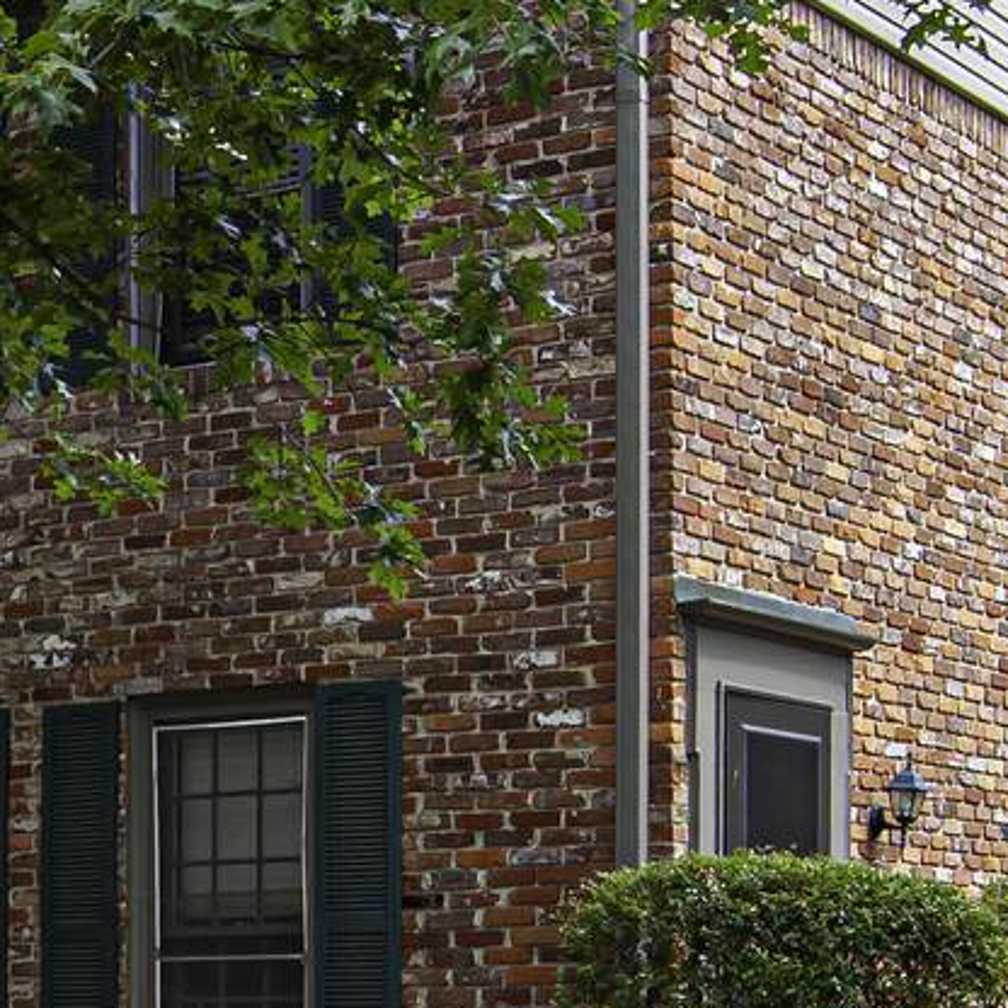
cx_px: -44
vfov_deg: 17.0
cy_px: 638
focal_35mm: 102
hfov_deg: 16.6
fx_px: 3360
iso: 200
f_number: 8
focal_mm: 26
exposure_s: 1/125
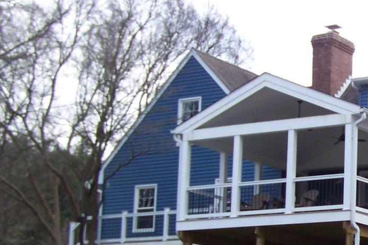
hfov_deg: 16.9
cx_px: 416
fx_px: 1196
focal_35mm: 117
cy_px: 168
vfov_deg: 11.7
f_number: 2.8
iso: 64
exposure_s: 1/200
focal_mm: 6.3
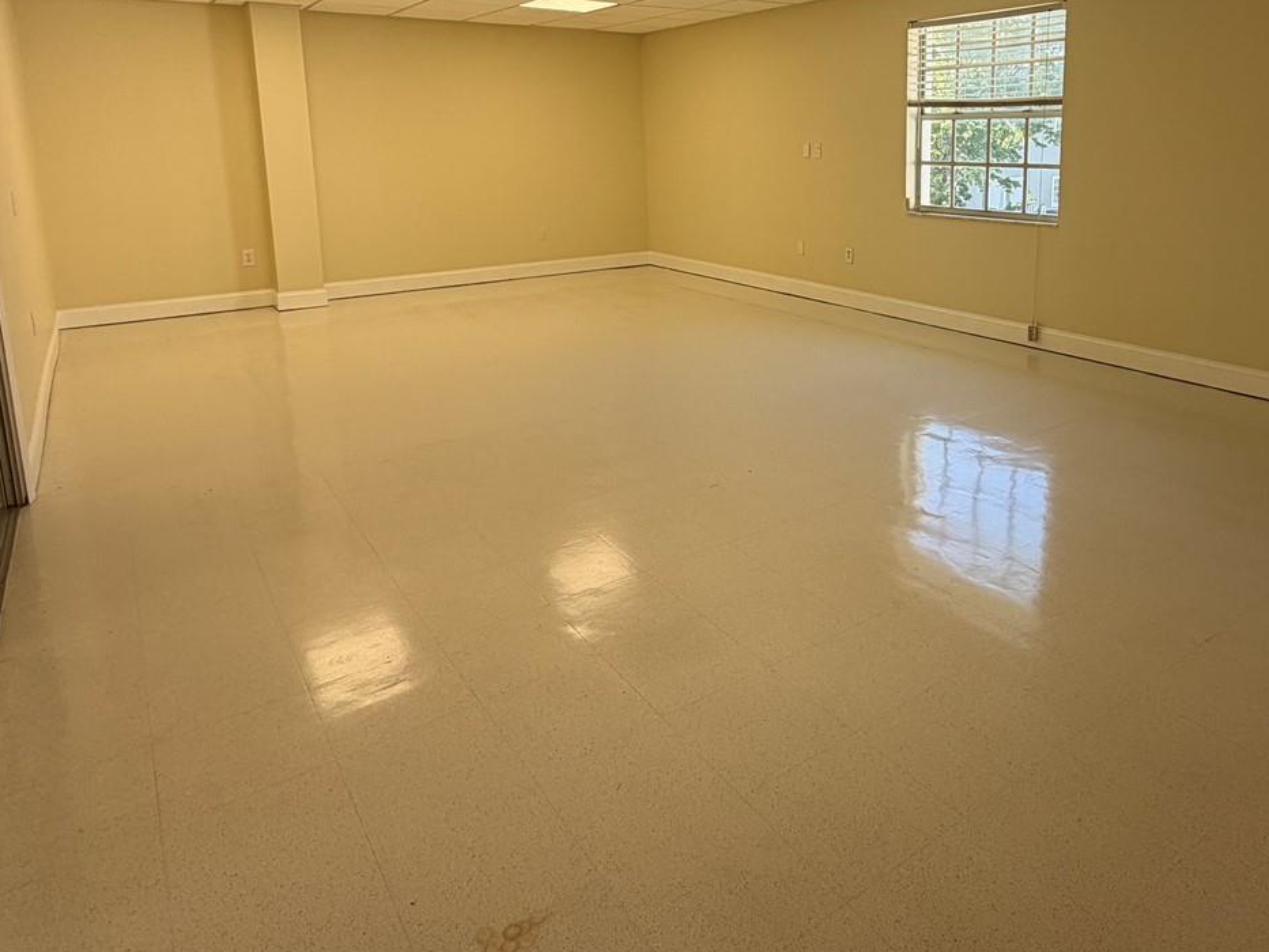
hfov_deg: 70.7
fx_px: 880
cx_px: 770
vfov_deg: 55.1
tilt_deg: -9.1
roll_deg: +0.8
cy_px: 282
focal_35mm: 24
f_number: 2.2
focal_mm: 2.22
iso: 80
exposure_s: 1/121
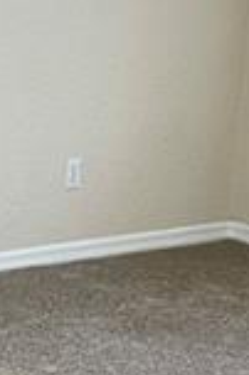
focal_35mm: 137
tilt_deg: -13.6
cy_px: 212
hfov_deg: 9.6
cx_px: -168
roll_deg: -1.0
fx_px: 1425
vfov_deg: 15.0
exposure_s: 1/60
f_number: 1.6
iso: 160
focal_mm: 5.1
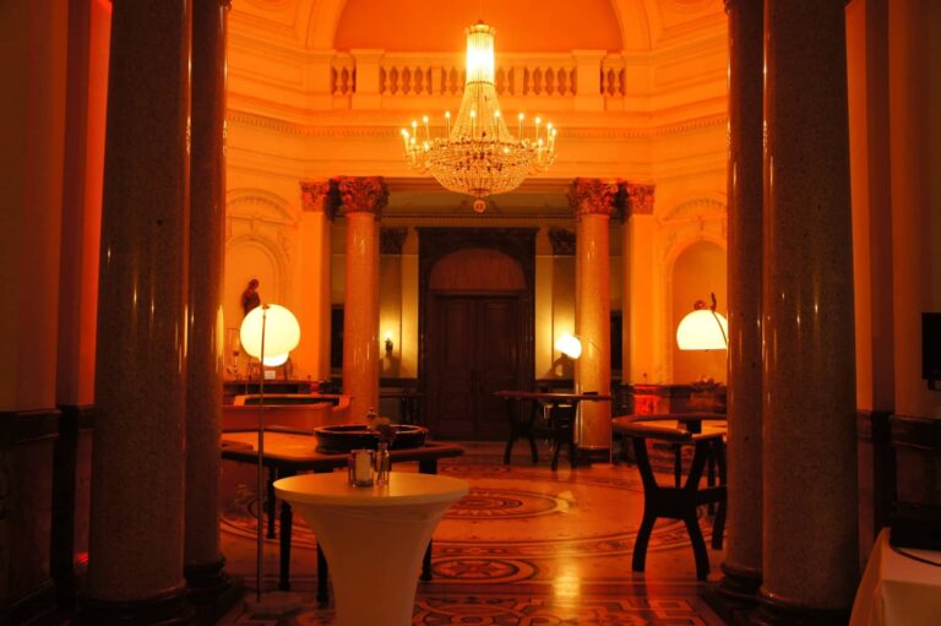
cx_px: 470
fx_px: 862
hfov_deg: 57.3
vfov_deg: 39.9
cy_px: 313
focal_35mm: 33
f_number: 4
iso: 800
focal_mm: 22
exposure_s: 1/40
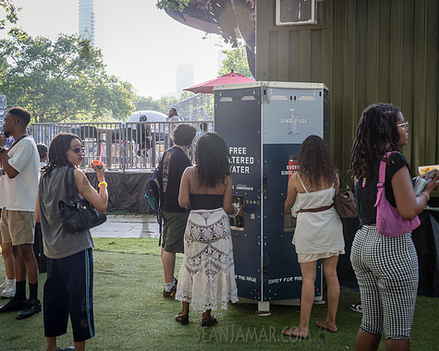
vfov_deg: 32.1
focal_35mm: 47
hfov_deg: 39.4
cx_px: 263
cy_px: 177
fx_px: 611
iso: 400
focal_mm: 41
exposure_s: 1/250
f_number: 4.5
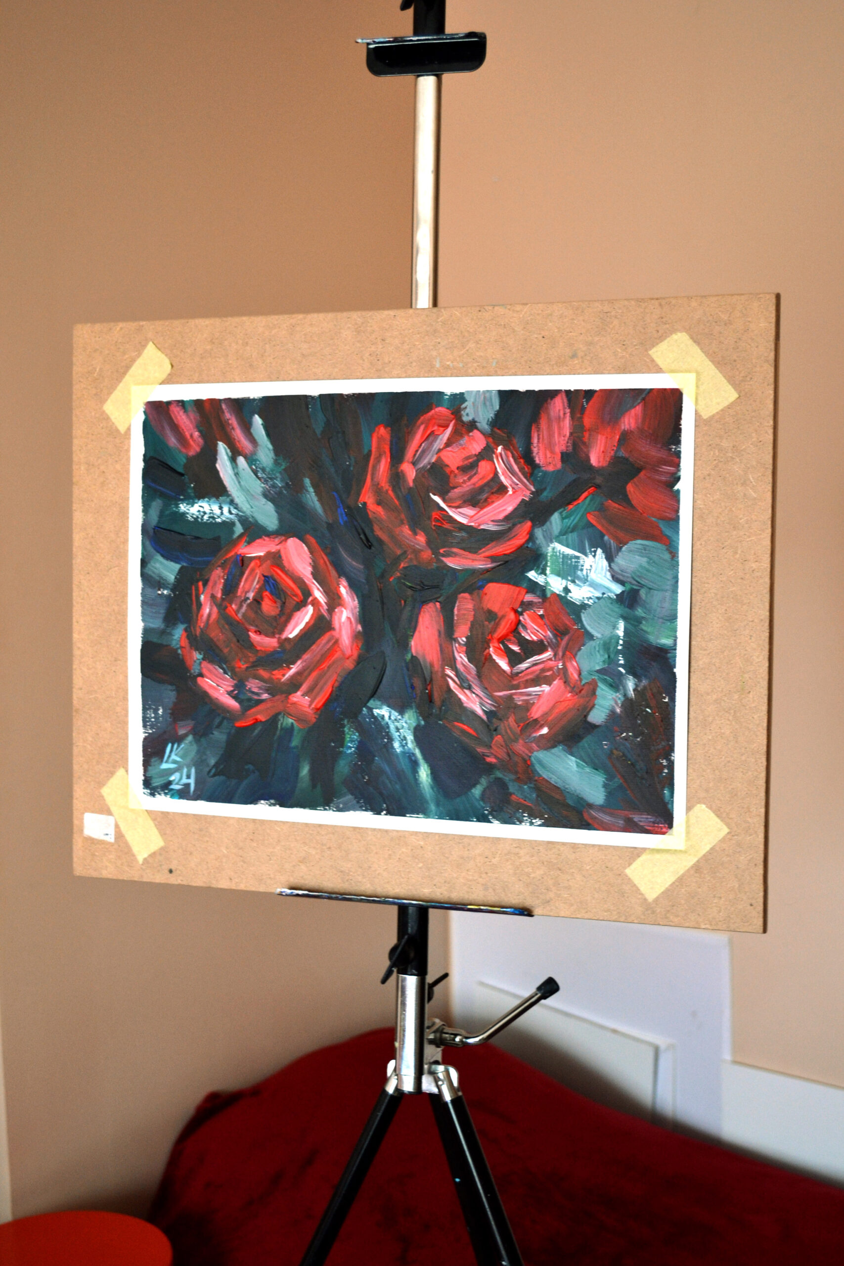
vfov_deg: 43.6
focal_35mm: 45
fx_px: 1582
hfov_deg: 29.9
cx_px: 422
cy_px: 633
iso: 500
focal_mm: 30
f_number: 4.5
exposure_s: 1/15
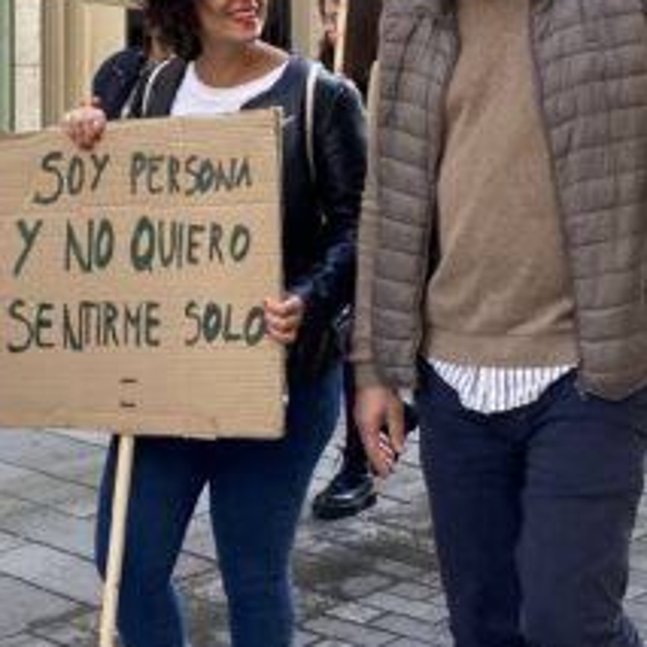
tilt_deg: +0.1
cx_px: 361
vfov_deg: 20.5
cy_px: 61
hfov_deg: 20.9
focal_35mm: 83
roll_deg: -0.2
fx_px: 1755
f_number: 1.8
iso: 32
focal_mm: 4.25
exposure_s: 1/145
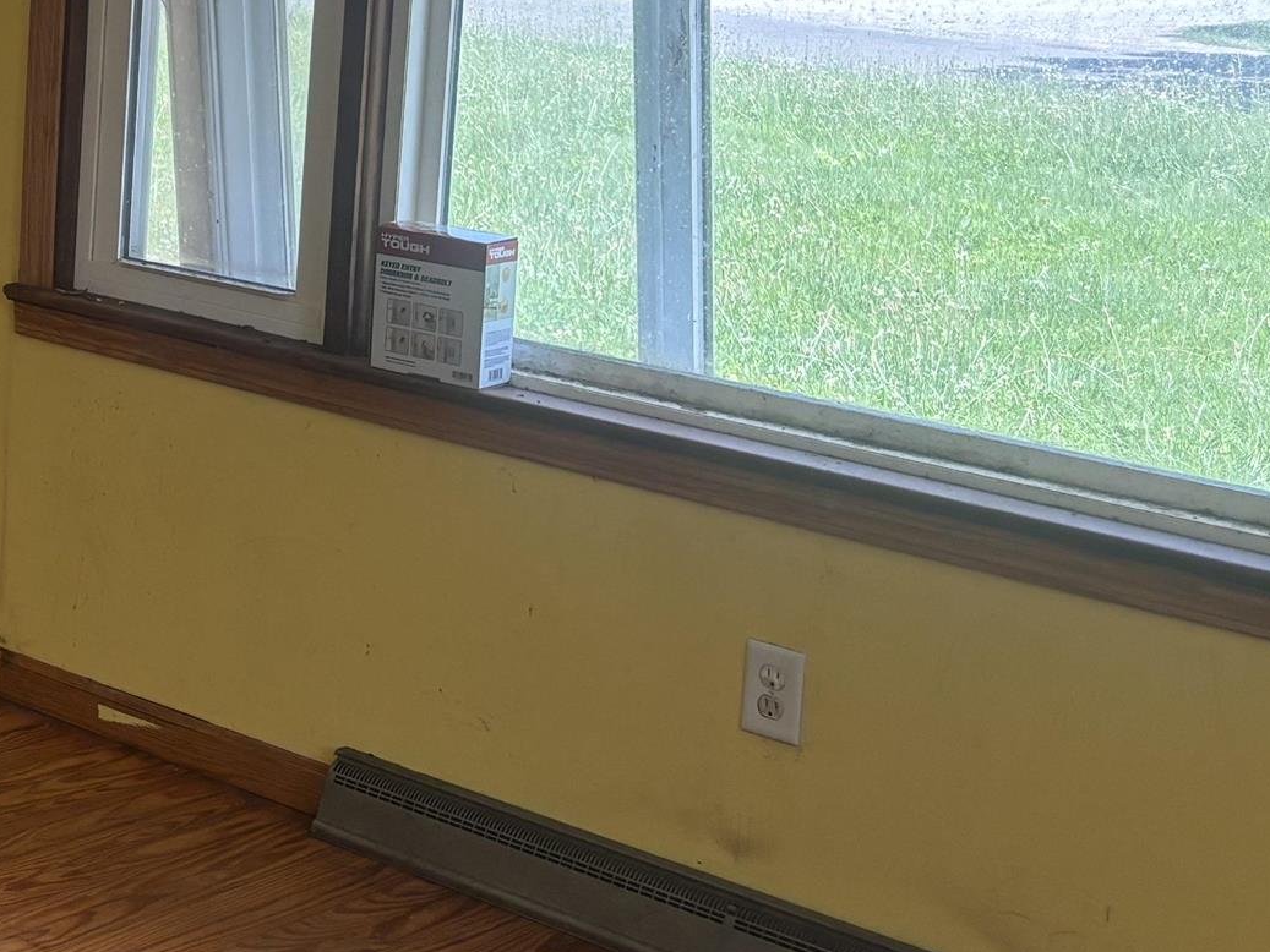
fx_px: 2825
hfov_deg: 21.9
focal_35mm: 77
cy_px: 133
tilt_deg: -8.8
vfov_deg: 18.9
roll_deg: -1.5
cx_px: -518
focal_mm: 5.96
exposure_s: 1/349
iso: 50
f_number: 1.6
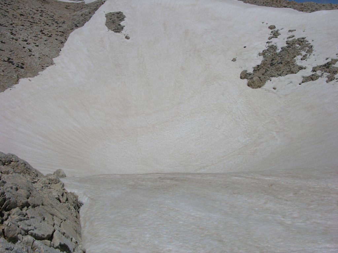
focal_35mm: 35
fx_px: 342
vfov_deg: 40.7
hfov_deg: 52.6
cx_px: 169
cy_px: 126
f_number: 8
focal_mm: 8.9
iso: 50
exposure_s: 1/614
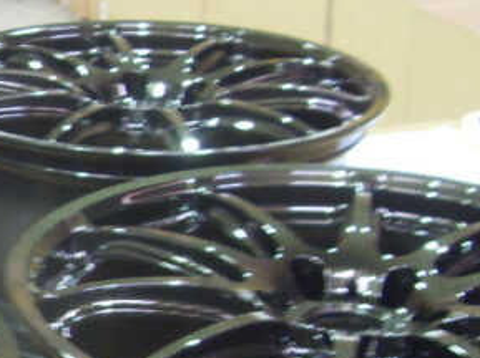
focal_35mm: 97
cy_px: 323
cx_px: -50
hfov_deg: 19.4
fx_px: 1343
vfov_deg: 15.0
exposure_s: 1/8
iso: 200
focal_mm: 6.3
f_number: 2.8
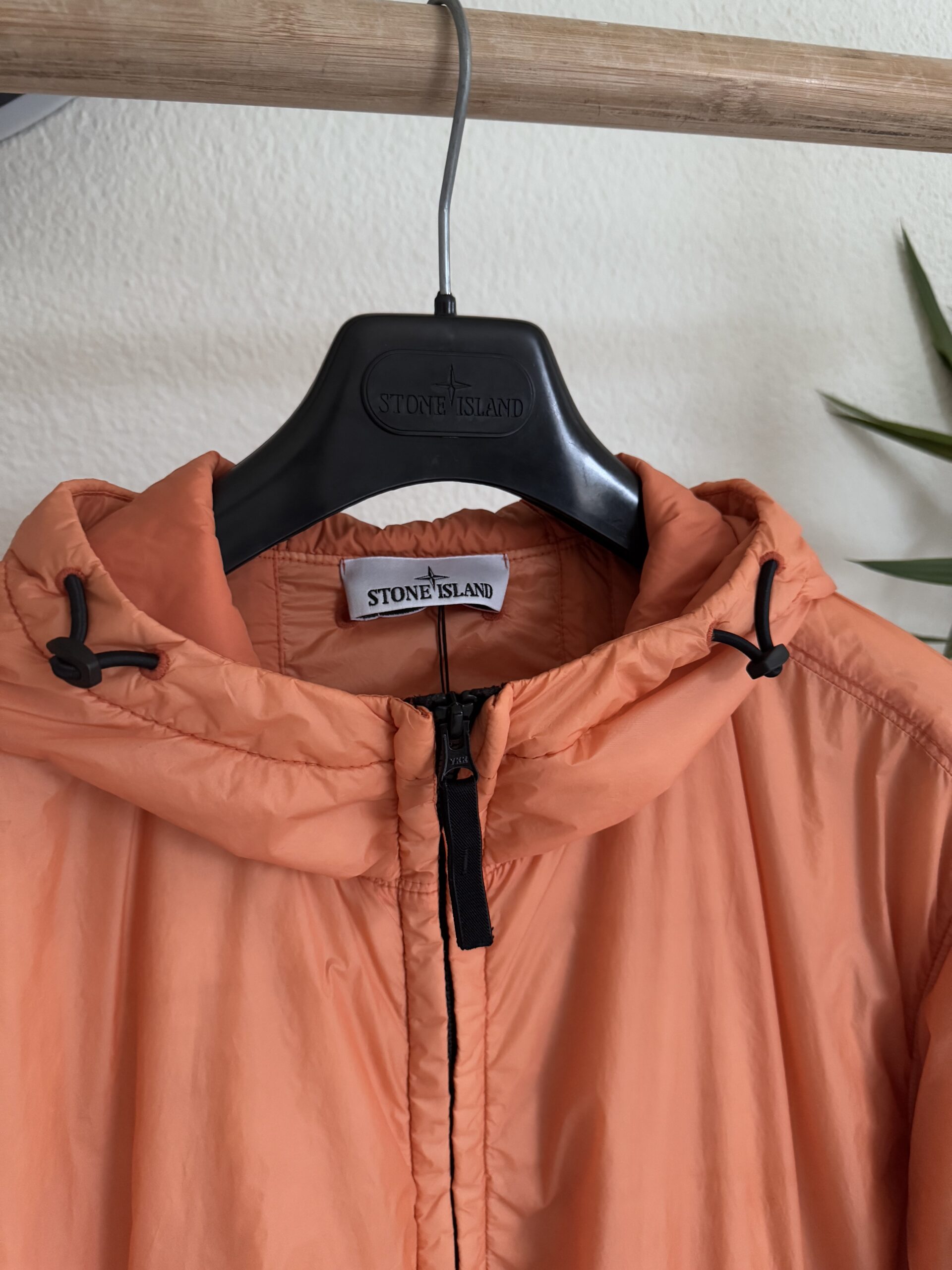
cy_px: 635
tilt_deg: -7.3
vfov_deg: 71.6
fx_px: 880
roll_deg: +3.1
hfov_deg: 56.8
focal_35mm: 24
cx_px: 476
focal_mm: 6.76
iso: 800
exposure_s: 1/60
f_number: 1.78
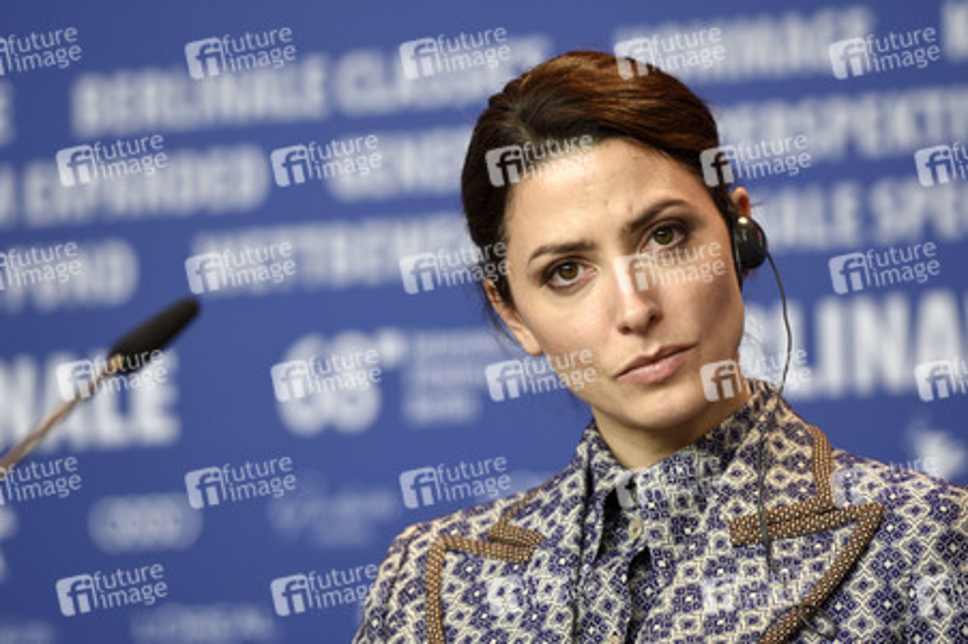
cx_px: 484
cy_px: 322
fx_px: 8061
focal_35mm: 300
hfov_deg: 6.9
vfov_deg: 4.6
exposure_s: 1/320
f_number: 3.2
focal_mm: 200
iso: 640
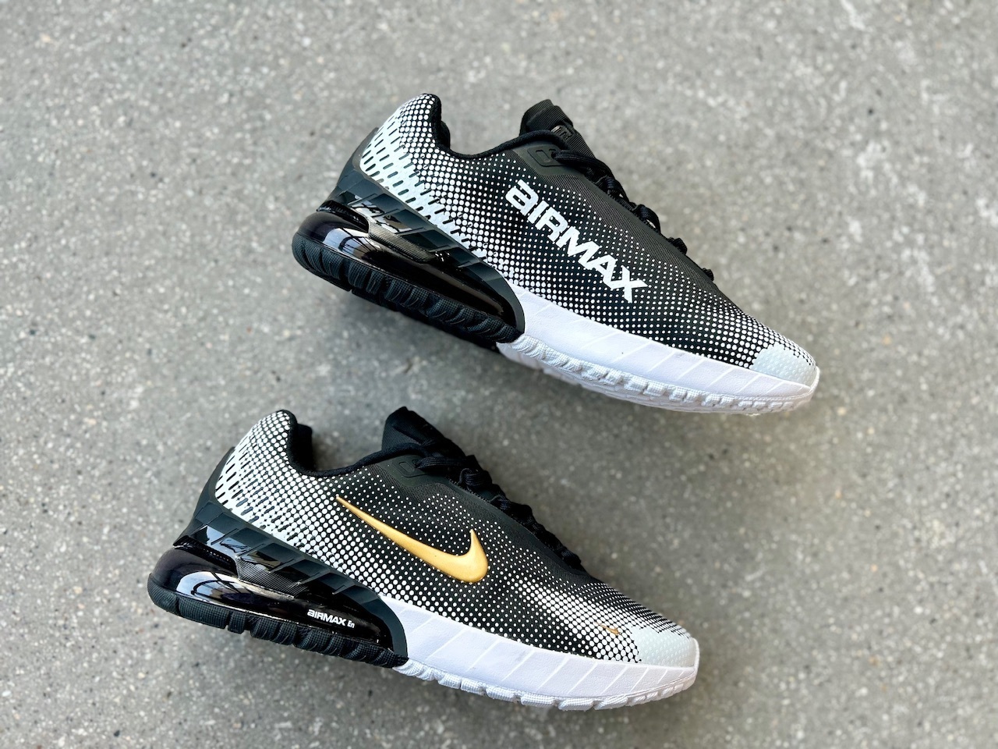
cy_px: 374
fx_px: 750
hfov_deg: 67.3
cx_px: 499
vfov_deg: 53.1
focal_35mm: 26
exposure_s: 1/100
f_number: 1.5
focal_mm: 5.7
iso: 40
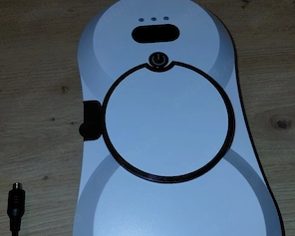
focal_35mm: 33
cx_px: 147
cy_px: 94
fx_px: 288
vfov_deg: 44.3
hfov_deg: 54.2
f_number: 1.8
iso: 50
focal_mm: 4.69
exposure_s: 1/312
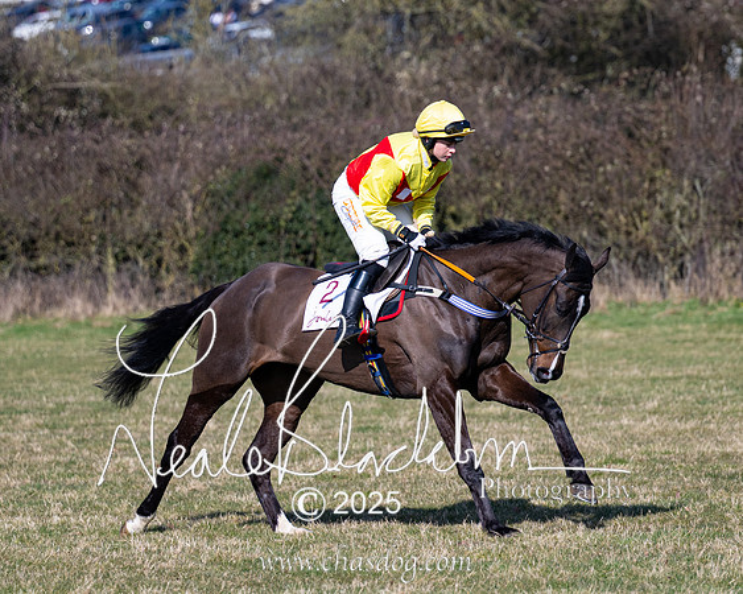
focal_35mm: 231
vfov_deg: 6.7
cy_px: 319
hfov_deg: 8.4
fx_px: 5079
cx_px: 327
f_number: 2.8
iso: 200
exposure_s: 1/5000
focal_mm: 120
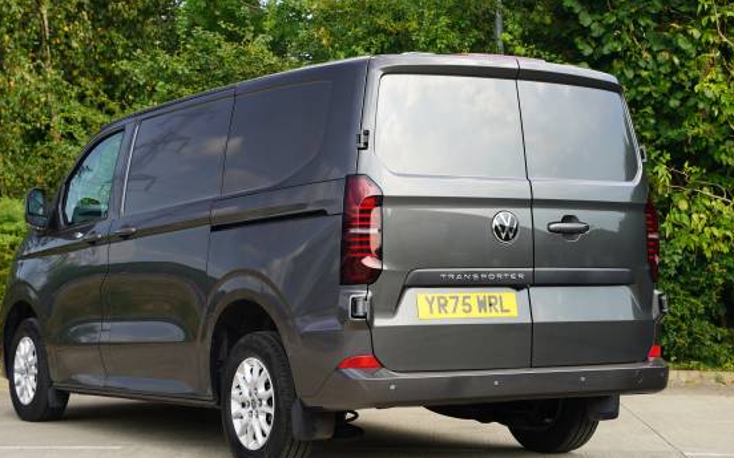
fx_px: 1445
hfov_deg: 28.5
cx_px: 366
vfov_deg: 18.0
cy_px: 247
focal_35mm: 72
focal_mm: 61.2
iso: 100
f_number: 4.5
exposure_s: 1/100
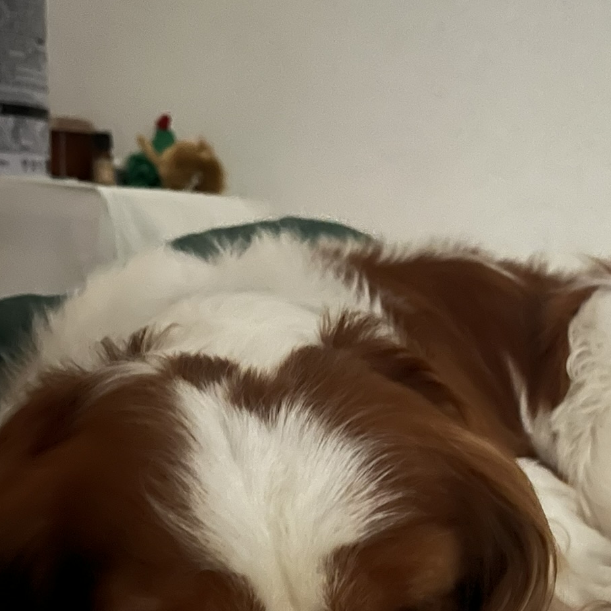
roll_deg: -2.5
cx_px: 394
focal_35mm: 52
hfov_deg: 32.6
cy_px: 471
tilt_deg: -12.9
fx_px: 1038
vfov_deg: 32.1
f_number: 1.6
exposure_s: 1/9
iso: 1250
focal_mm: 5.1
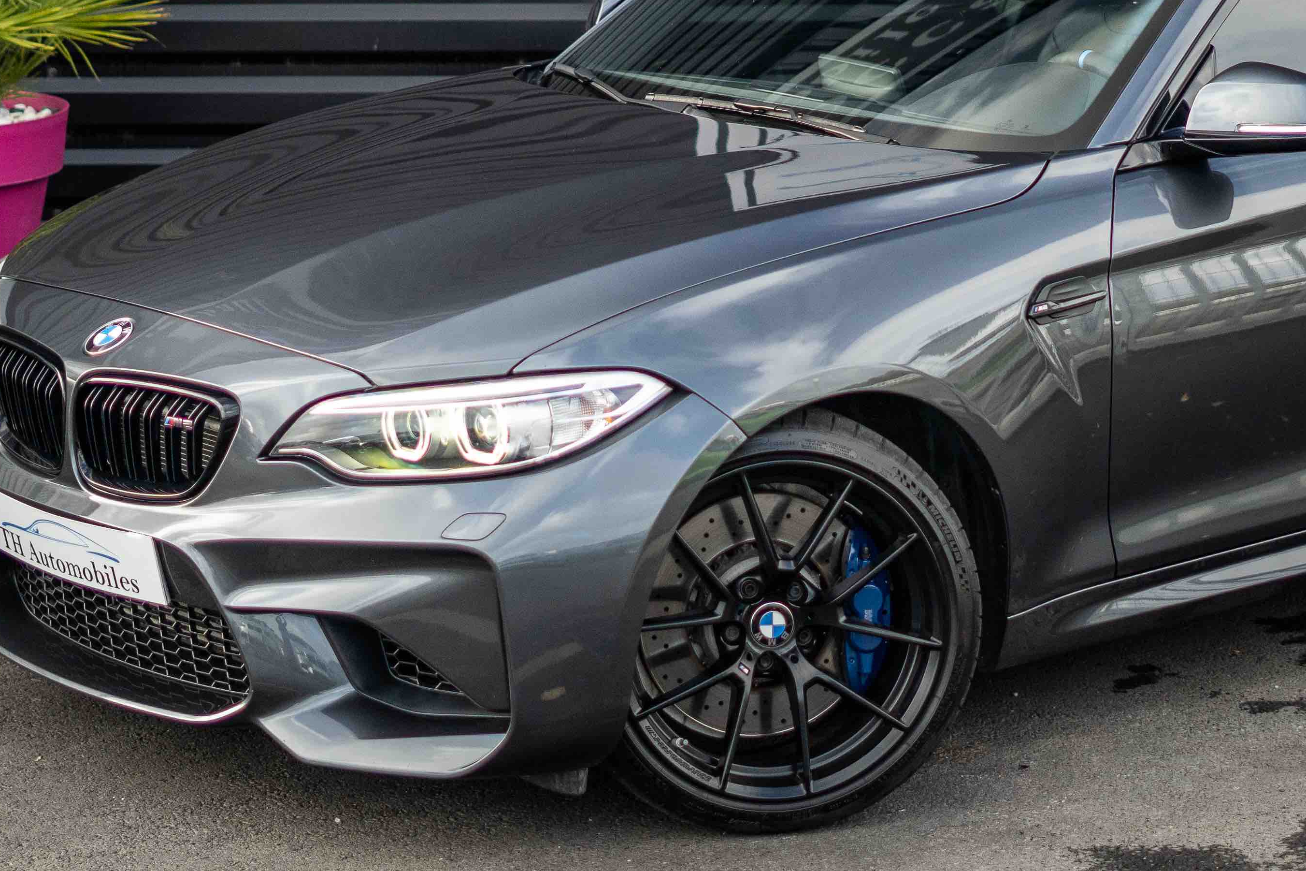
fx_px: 4027
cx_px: 933
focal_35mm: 111
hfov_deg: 18.3
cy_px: 129
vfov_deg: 12.3
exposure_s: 1/2000
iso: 500
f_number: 1.8
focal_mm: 50
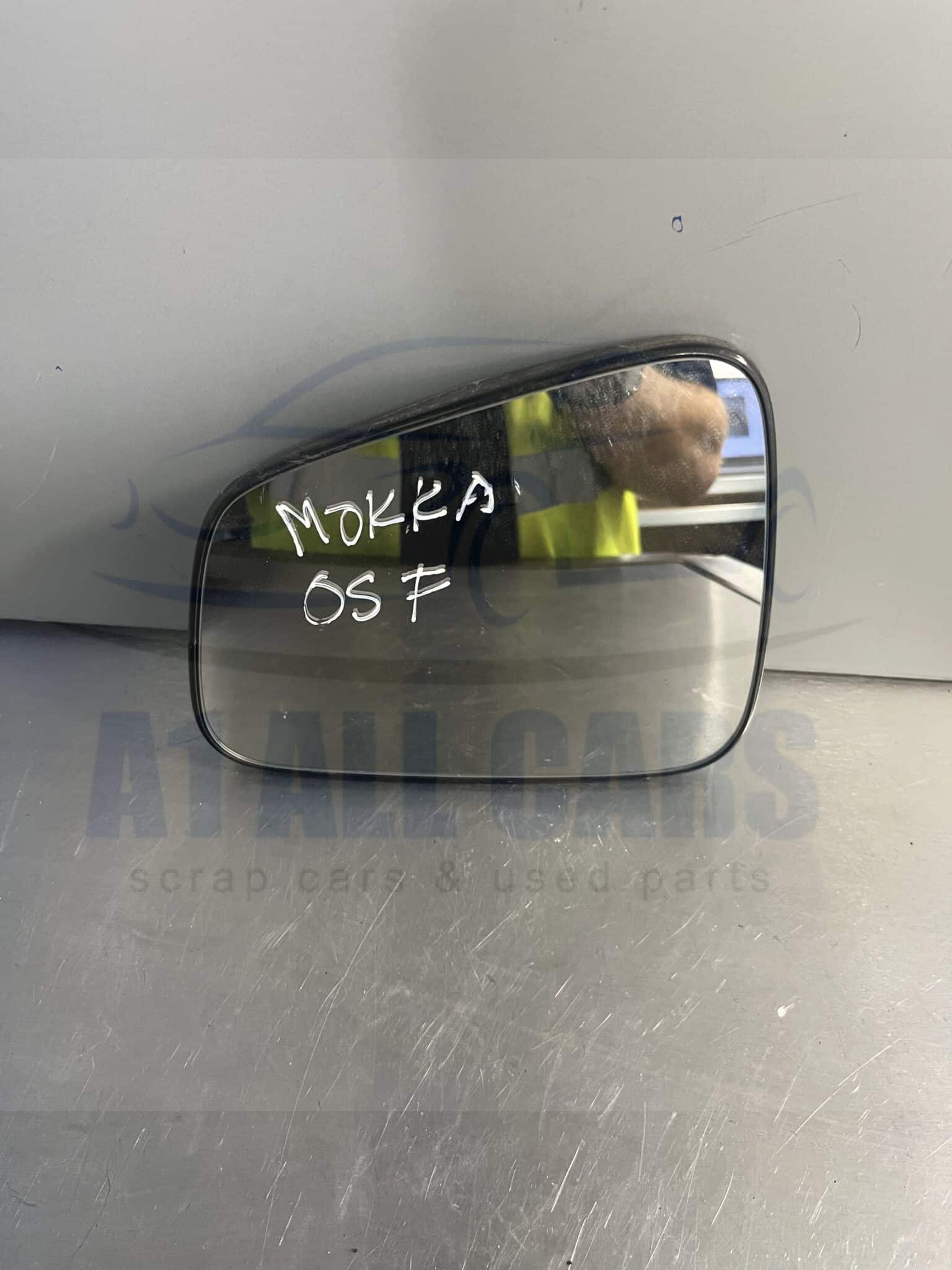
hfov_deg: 53.1
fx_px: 953
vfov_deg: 67.3
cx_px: 476
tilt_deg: -51.2
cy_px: 635
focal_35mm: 26
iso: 500
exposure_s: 1/50
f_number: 1.6
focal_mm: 5.1
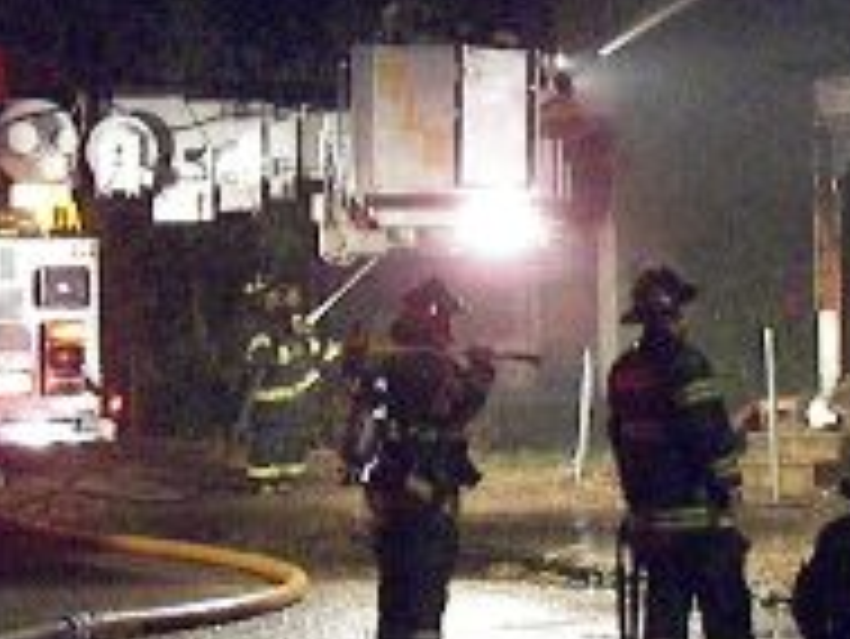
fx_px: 2187
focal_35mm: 89
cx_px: 677
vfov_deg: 16.6
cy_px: 243
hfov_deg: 21.7
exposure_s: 1/40
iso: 800
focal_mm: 6
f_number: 2.8
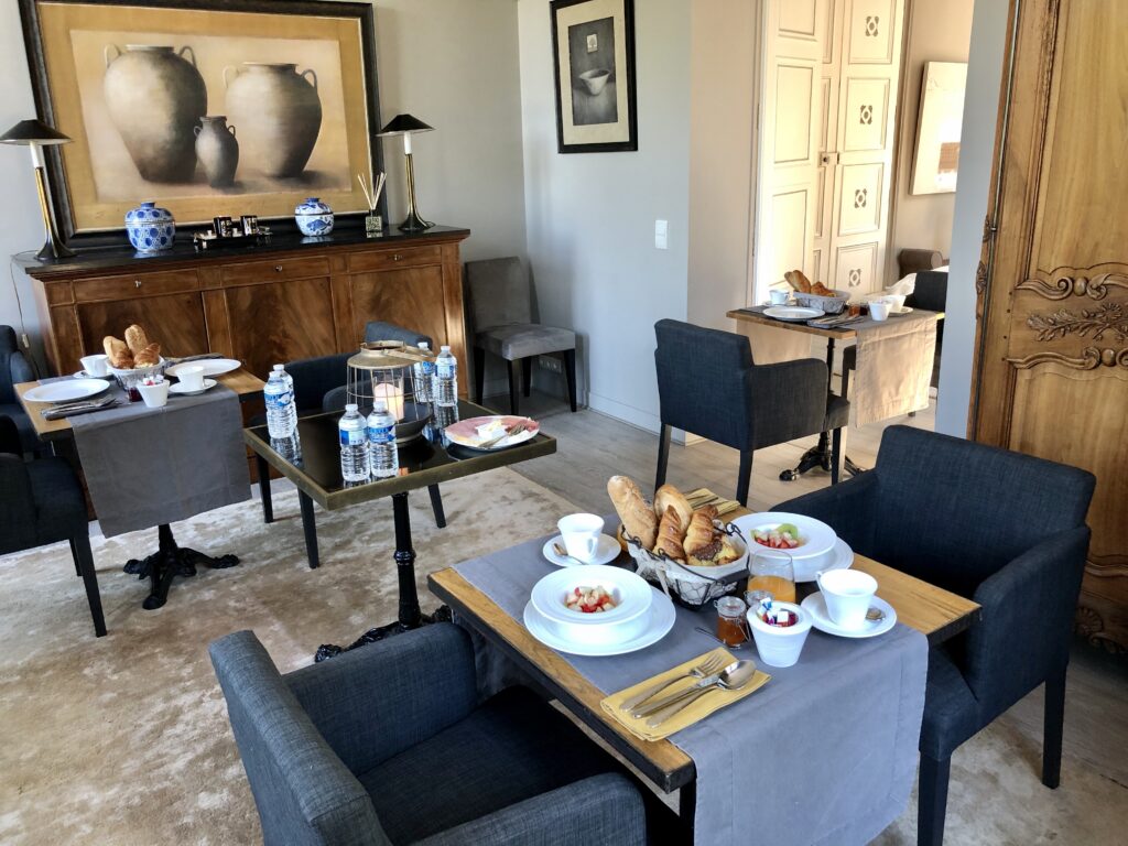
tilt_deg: -16.6
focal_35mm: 28
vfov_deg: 49.7
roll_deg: +1.1
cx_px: 564
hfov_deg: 63.4
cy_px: 423
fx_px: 912
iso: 40
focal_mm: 3.99
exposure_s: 1/17
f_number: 1.8
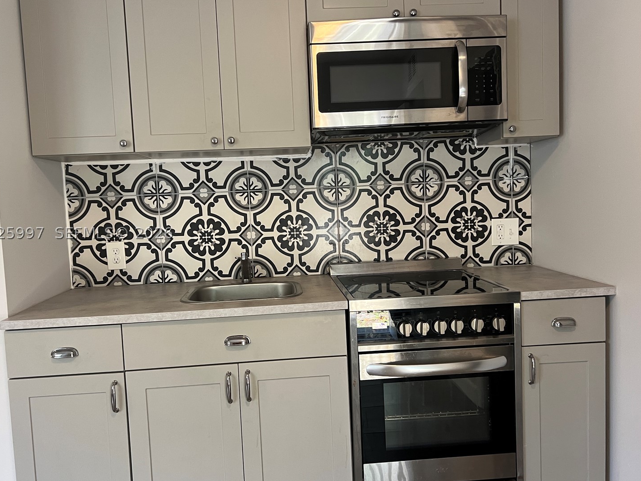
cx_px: 310
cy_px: 233
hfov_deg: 61.6
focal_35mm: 29
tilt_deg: -3.8
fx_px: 537
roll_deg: +1.9
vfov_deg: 48.2
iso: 125
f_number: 1.5
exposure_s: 1/77
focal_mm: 5.7
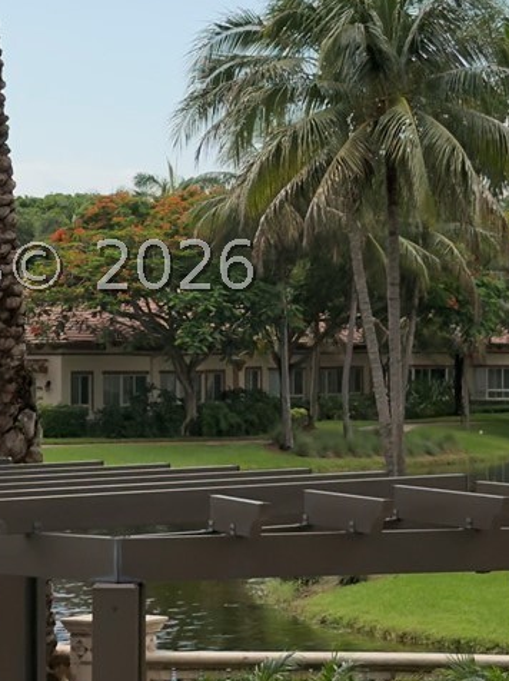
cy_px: 266
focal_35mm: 148
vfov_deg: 13.3
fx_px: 2907
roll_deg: +0.4
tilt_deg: +1.1
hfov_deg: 10.0
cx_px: 171
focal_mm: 6.76
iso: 80
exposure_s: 1/3497
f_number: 1.78
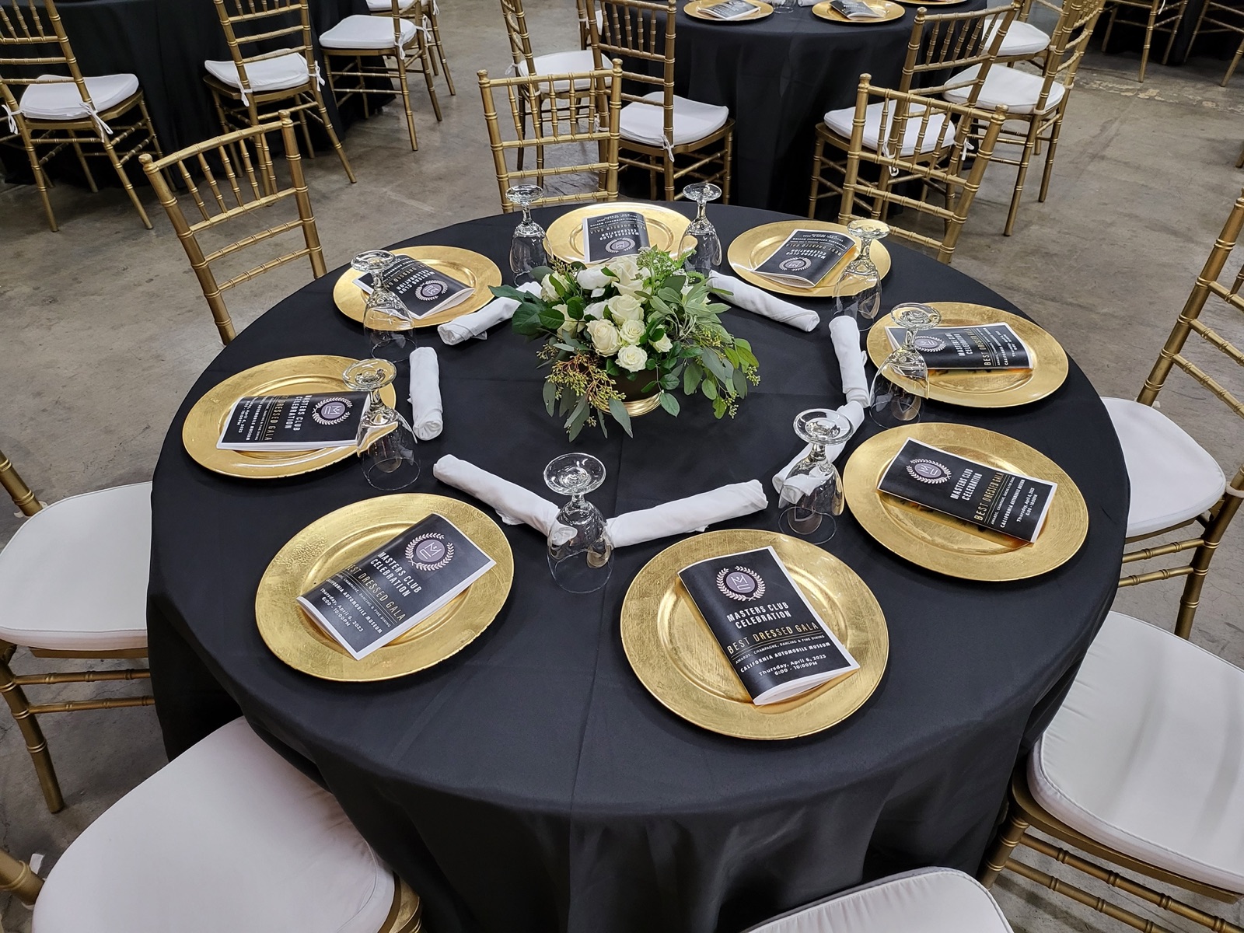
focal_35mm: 24
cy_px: 466
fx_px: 862
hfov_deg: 71.6
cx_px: 622
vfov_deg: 56.8
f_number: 1.8
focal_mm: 5
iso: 320
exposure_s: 1/40
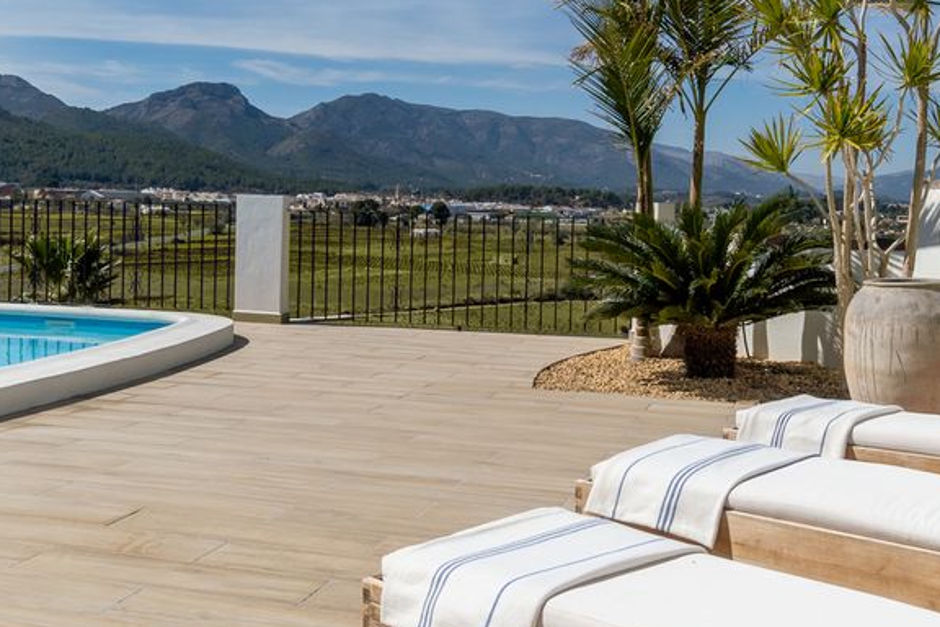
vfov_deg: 36.1
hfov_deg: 51.6
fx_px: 961
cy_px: 296
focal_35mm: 37
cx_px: 583
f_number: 8
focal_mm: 15
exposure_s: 1/640
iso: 125
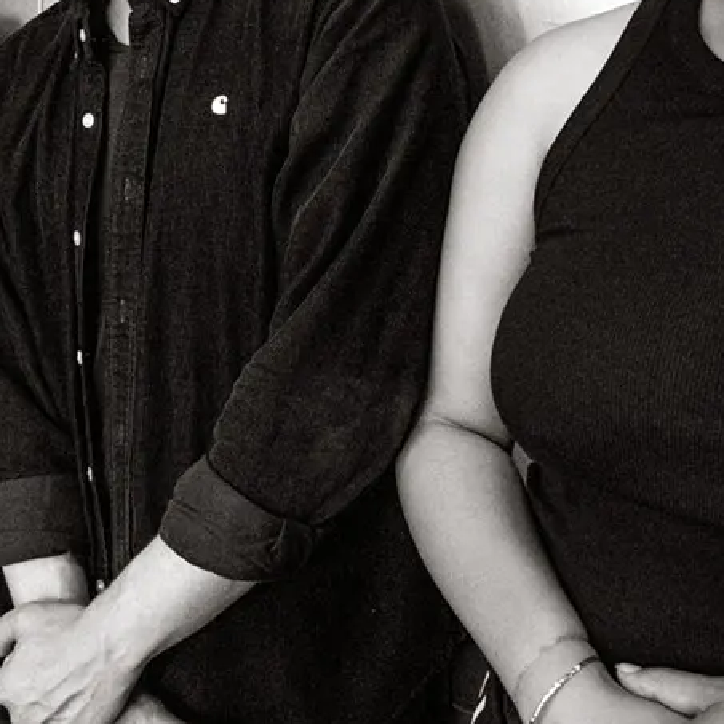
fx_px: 1065
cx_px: 153
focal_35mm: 45
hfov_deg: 36.4
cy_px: 217
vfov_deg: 37.0
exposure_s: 1/125
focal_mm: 15
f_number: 6.3
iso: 3200
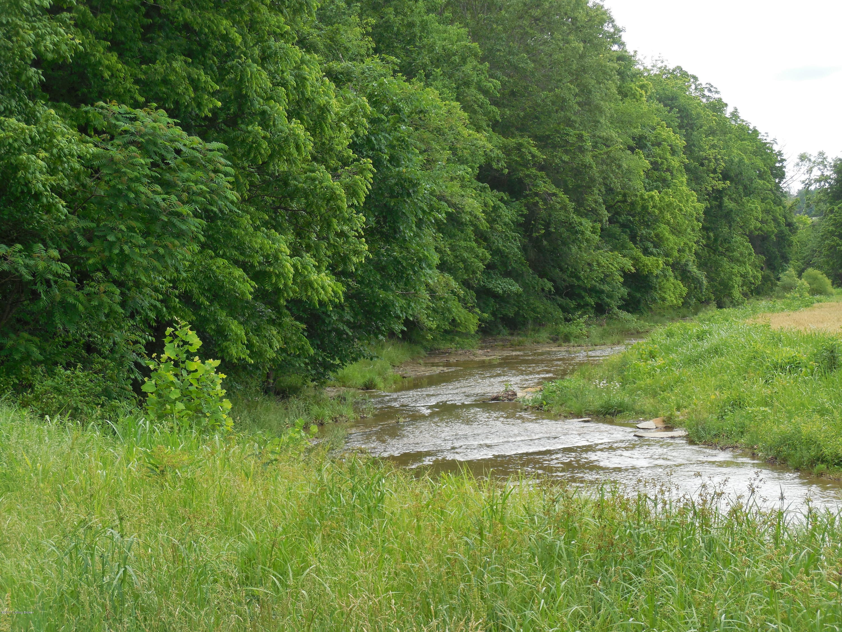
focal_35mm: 81
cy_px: 316
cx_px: 421
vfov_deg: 18.2
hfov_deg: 24.1
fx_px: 1970
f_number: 4.6
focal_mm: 14.5
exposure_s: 1/200
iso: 125
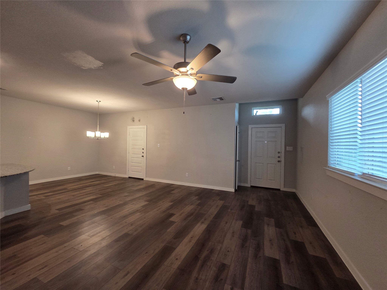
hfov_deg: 106.2
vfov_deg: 89.9
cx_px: 194
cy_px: 145
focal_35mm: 13
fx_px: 145
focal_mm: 2.2
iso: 250
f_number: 2.2
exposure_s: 1/60
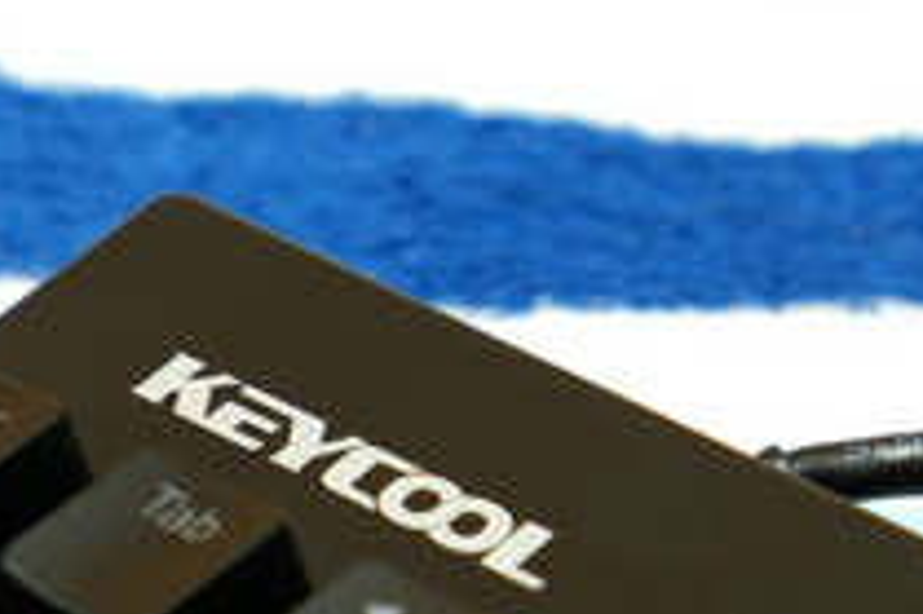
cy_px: 879
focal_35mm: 243
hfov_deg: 8.4
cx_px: 31
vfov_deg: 5.6
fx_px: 6225
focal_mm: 55
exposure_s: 2.1
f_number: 5.6
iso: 100
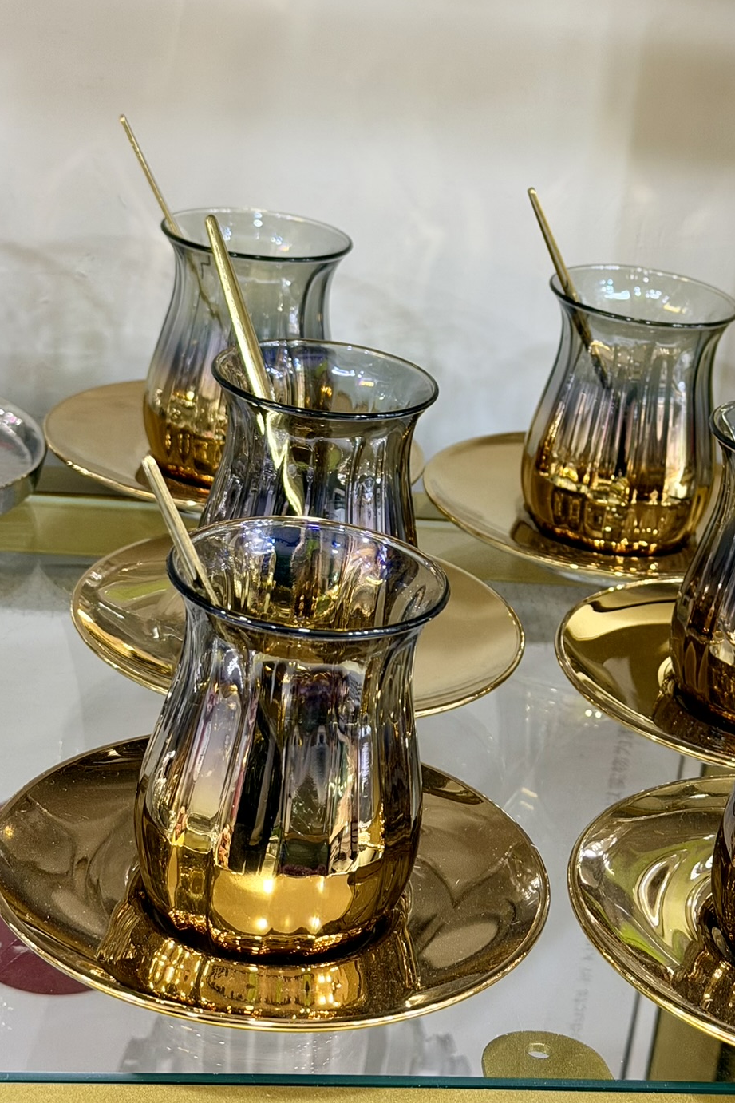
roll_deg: -8.2
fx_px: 2267
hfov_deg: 18.3
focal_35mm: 74
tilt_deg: -18.8
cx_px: 544
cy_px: 440
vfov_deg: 27.3
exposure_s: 1/50
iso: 125
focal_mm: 6.76
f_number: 1.78
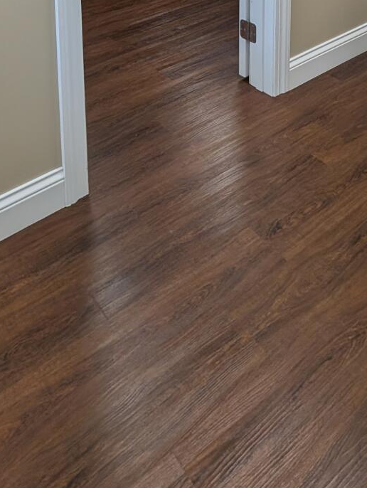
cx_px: 111
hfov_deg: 40.1
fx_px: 494
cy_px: -147
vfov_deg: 35.6
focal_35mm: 35
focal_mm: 2.02
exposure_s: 1/164
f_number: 1.7
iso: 40
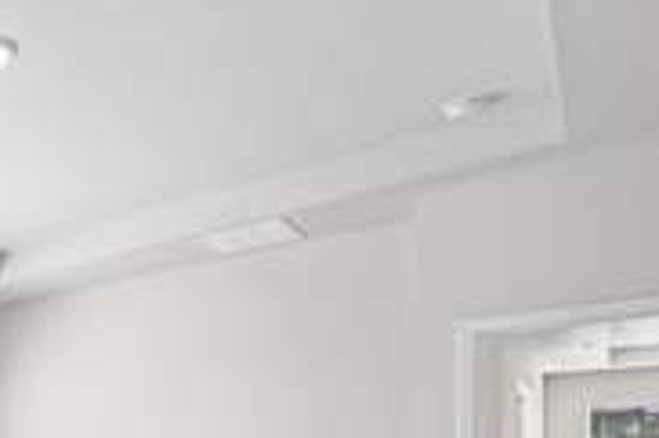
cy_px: 472
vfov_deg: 32.0
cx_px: -185
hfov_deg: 36.0
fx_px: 677
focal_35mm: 37
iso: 400
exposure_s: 1/200
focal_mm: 14
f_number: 8
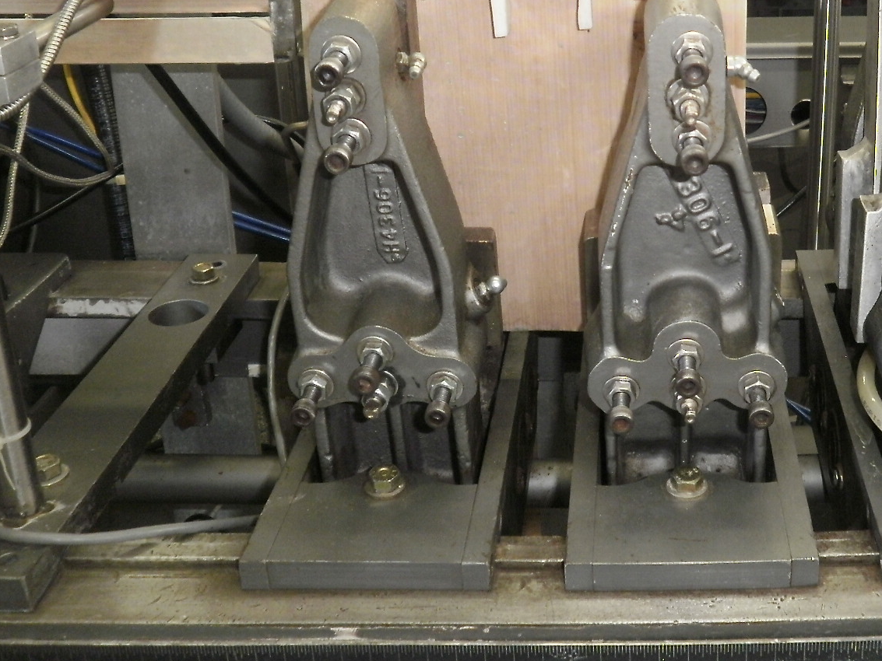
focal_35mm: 47
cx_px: 631
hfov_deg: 39.6
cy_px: 130
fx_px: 1198
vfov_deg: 30.1
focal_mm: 4.65
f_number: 2.6
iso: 125
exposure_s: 1/25
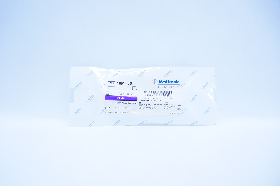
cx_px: 140
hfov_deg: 67.4
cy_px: 93
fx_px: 210
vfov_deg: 47.8
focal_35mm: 27
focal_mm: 18
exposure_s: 1/200
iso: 800
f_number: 4.5
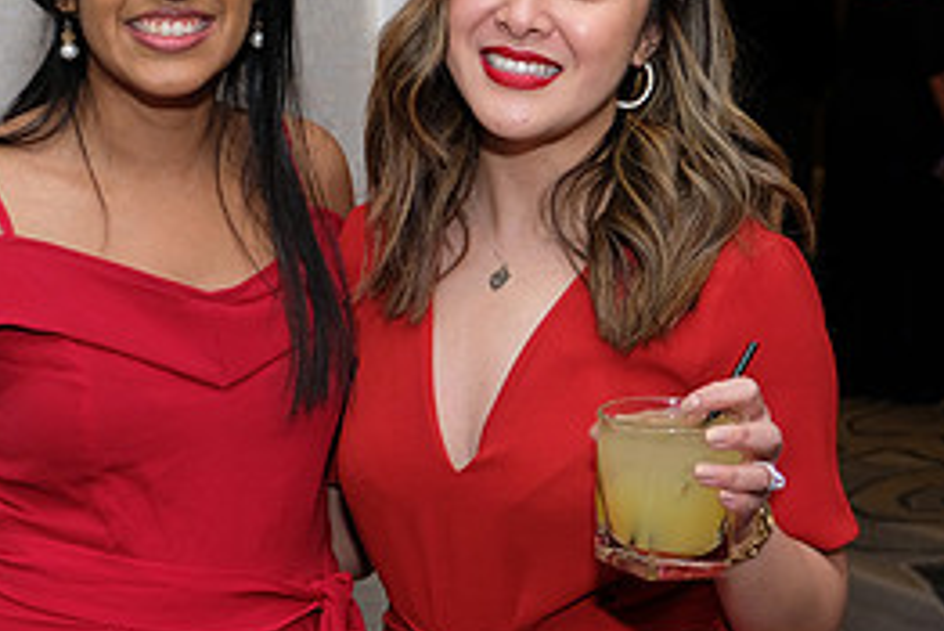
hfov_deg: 27.6
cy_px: 189
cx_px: 342
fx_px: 1915
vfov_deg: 18.6
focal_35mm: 73
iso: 800
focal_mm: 22.3
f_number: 3.2
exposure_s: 1/180
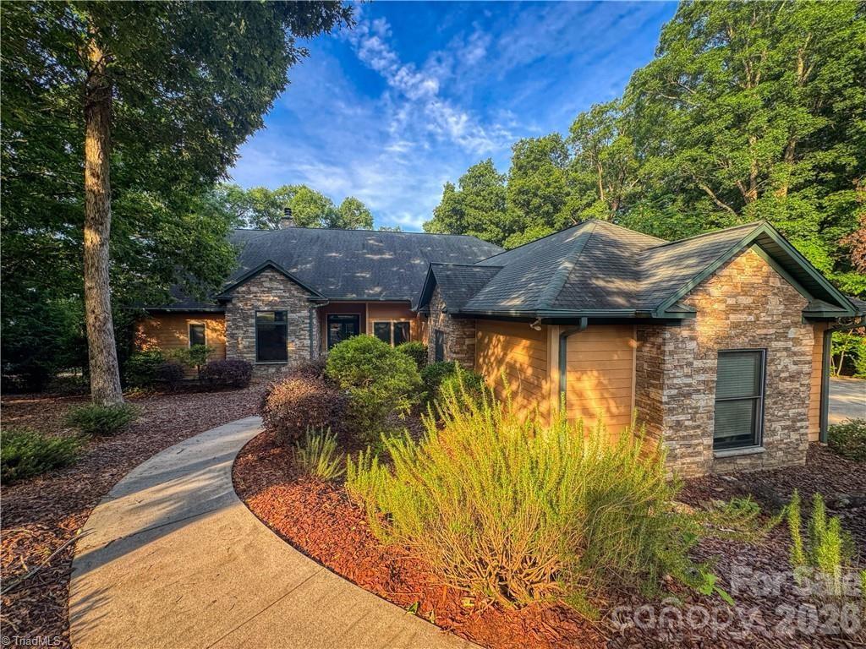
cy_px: 324
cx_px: 433
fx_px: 350
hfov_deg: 102.1
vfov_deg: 85.7
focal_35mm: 14
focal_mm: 2.22
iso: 40
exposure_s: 1/197
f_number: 2.2
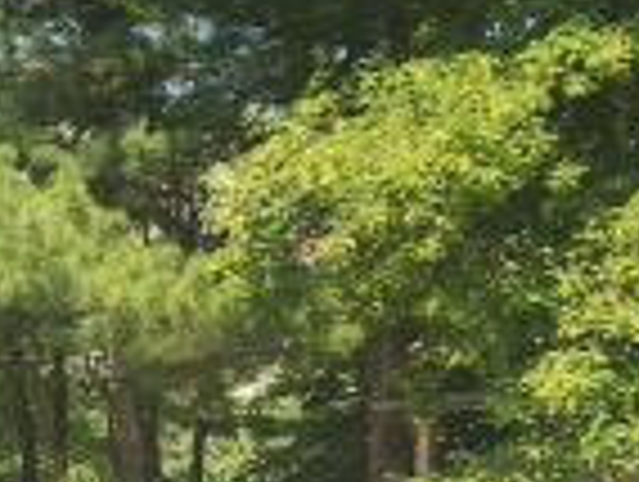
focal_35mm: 97
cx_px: -180
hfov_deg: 18.8
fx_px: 1794
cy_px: 734
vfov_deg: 14.2
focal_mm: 6.4
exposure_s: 1/370
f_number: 1.8
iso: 12
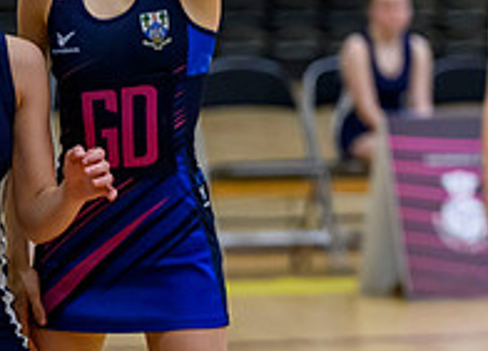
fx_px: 4779
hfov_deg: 5.8
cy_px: -163
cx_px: 773
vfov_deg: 4.2
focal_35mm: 344
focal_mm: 110
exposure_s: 1/1000
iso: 6400
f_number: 2.8
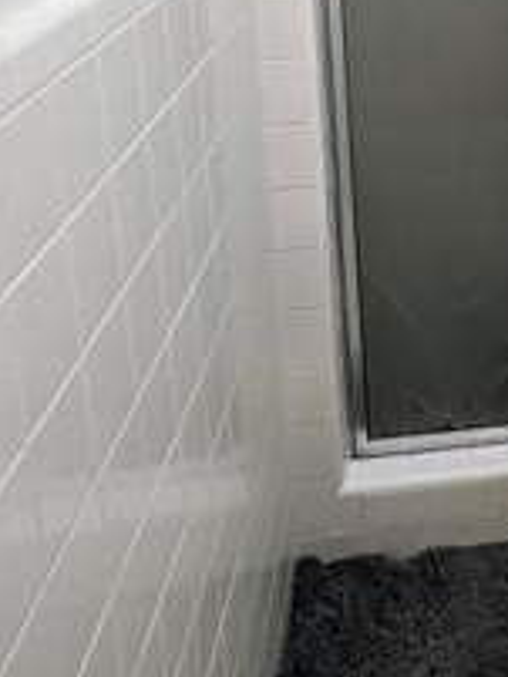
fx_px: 997
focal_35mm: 51
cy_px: 7
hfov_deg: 24.7
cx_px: 666
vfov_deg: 34.3
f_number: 2.2
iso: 164
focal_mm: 2.22
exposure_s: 1/24
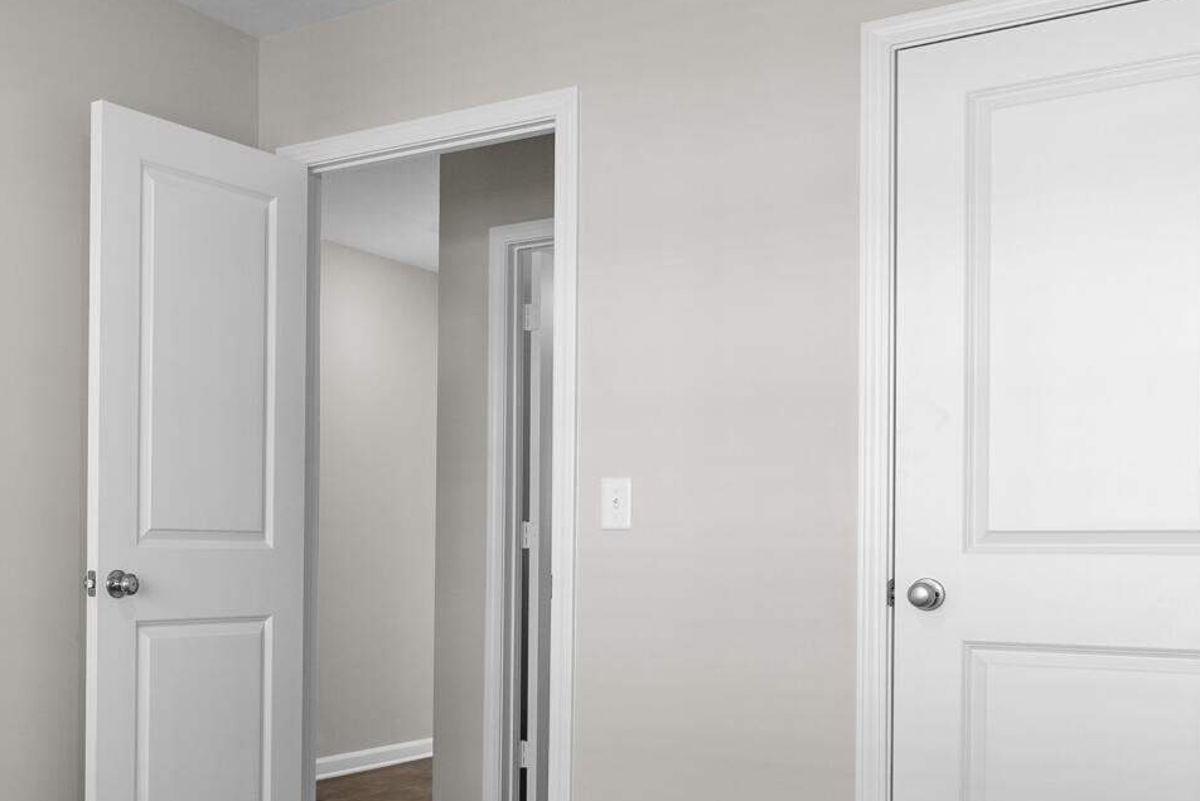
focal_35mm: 43
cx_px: 222
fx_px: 1444
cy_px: 559
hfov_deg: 42.9
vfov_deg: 30.7
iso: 200
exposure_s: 1/10
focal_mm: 11
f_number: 6.3
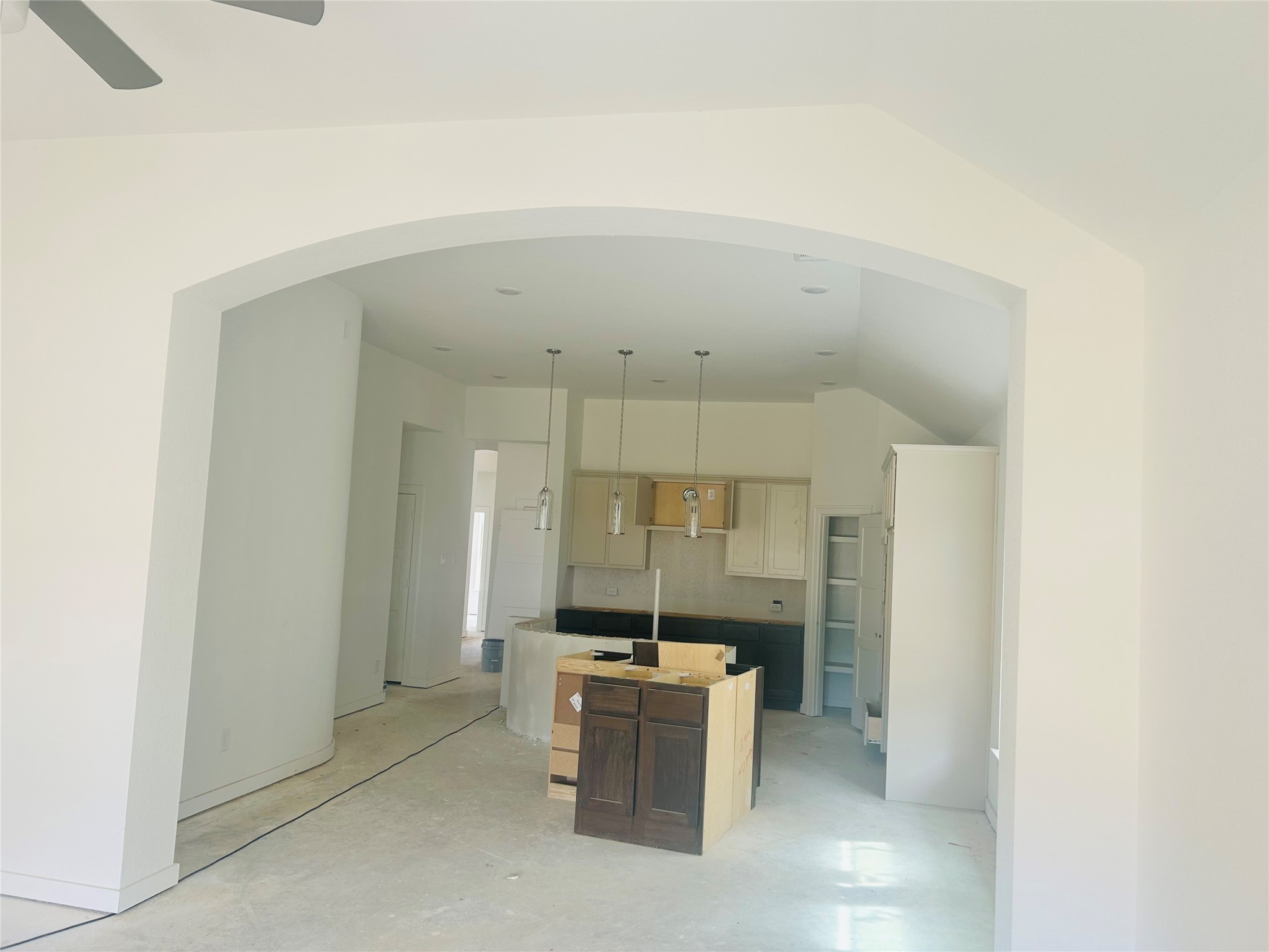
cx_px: 634
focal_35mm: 26
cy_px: 476
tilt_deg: +4.7
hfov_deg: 67.3
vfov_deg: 53.1
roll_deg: -3.0
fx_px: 953
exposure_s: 1/121
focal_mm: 5.7
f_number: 1.5
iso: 40
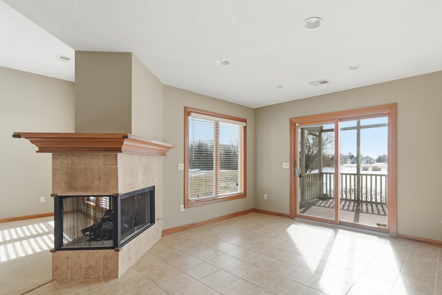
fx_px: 221
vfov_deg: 67.1
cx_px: 261
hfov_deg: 89.1
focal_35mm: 18
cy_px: 166
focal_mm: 10
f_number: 4
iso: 800
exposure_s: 1/4000
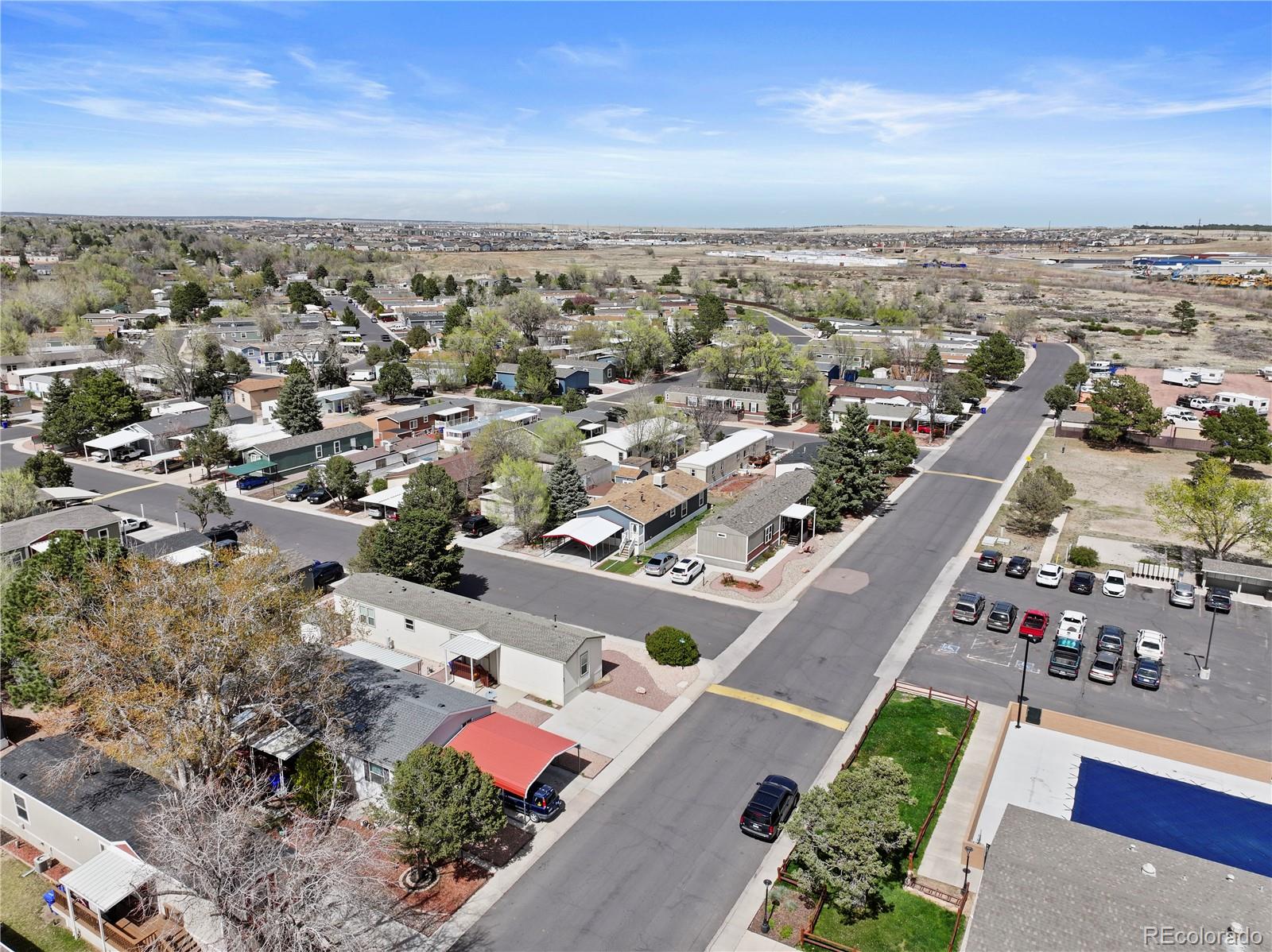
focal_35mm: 24
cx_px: 636
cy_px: 476
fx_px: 881
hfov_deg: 71.6
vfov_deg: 56.8
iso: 100
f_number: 2.8
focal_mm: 12.29
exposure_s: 1/40
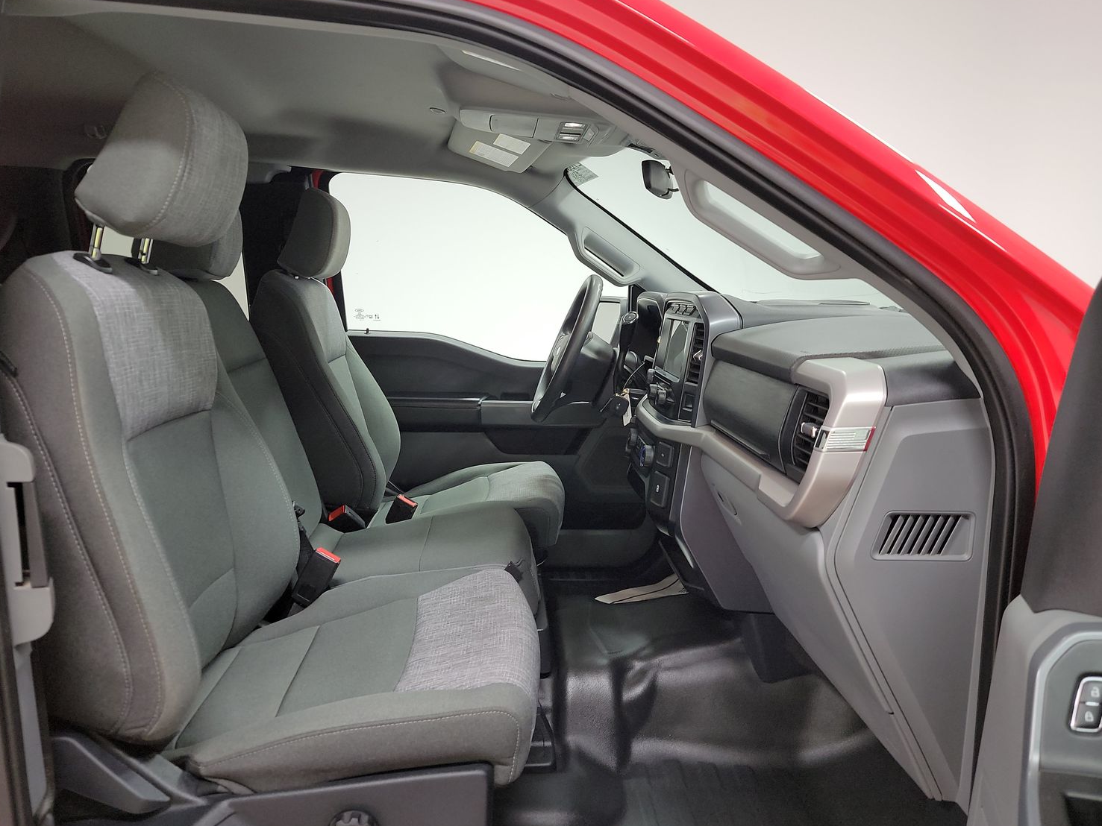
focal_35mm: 26
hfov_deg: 67.3
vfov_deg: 53.1
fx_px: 828
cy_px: 413
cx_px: 543
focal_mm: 6.7
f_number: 1.8
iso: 197
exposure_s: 1/59
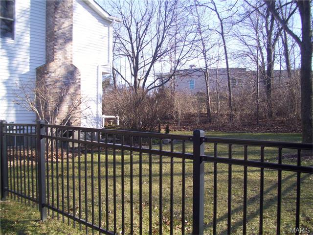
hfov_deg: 56.8
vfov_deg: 44.2
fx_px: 289
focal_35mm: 32
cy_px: 118
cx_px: 156
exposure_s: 1/200
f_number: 2.9
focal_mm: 5.7
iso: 80
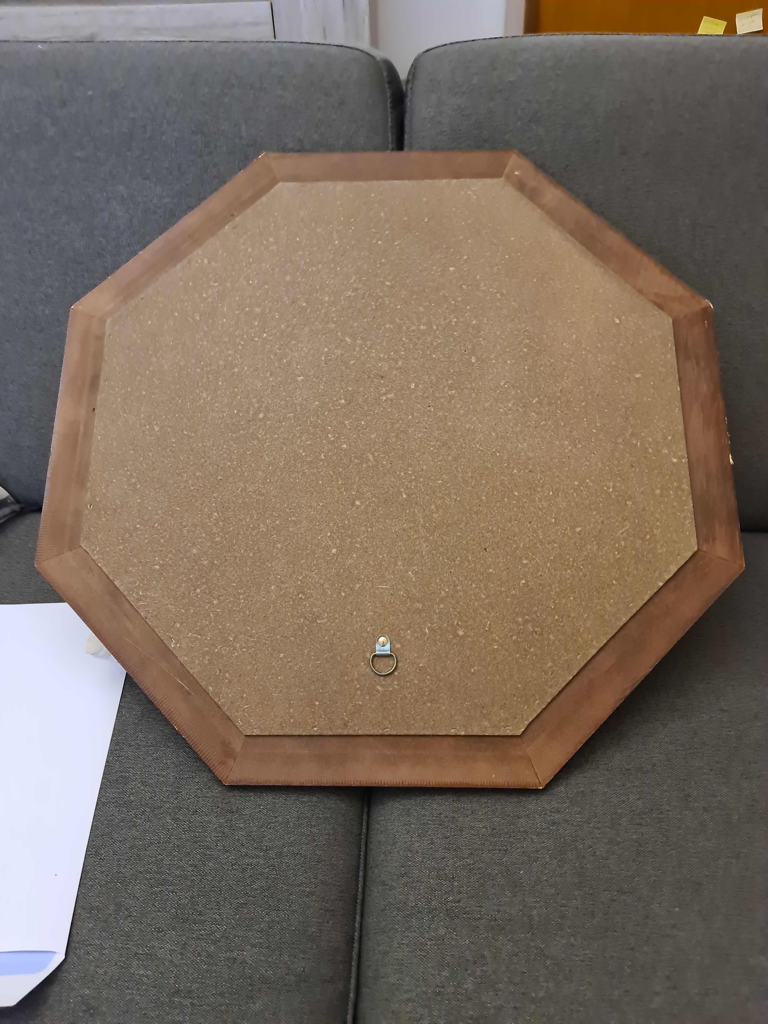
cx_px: 384
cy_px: 512
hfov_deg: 54.9
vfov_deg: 69.4
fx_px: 740
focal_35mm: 25
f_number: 1.8
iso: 800
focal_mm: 7
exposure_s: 1/50
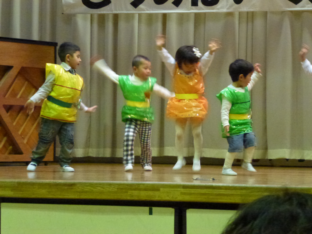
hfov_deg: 18.9
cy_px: 117
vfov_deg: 14.2
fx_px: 937
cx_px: 156
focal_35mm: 104
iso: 1600
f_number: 5
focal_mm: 18.7
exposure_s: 1/30
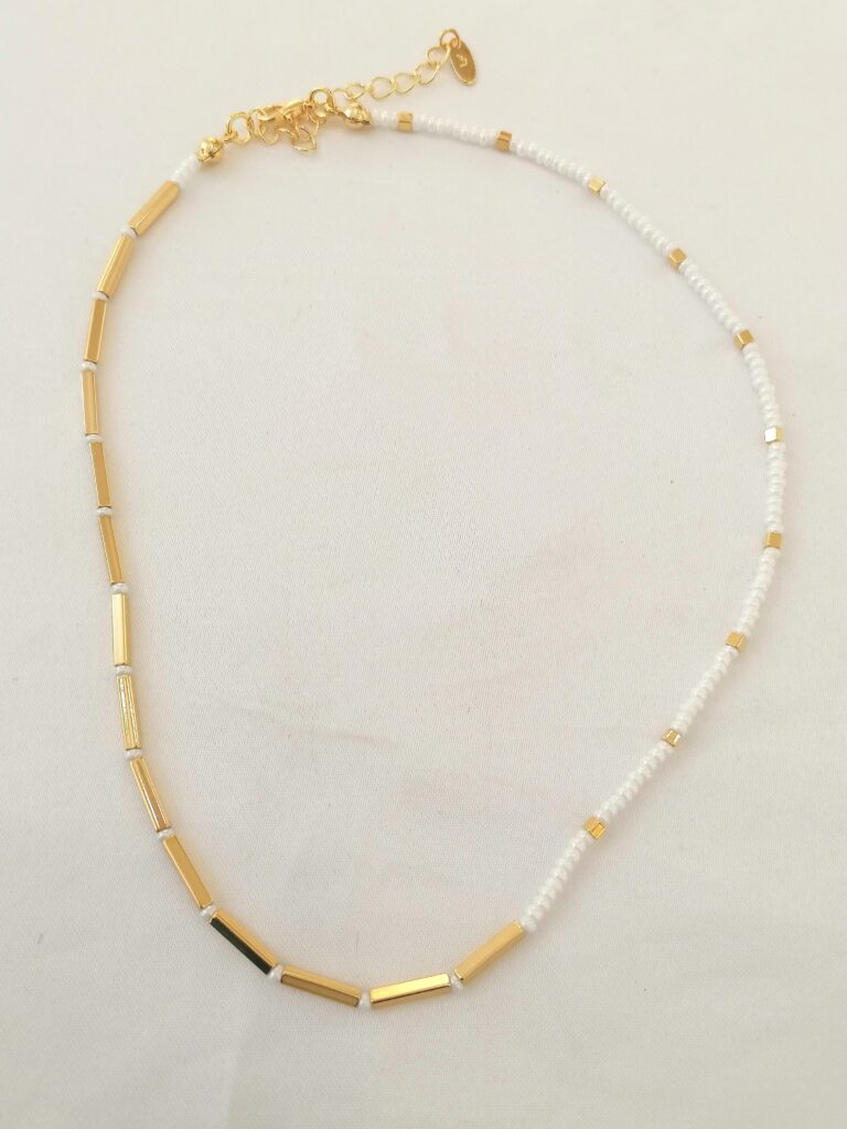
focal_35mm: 31
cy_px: 564
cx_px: 424
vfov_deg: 58.4
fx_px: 1011
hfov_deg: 45.4
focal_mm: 4.75
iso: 100
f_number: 1.8
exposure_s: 1/100
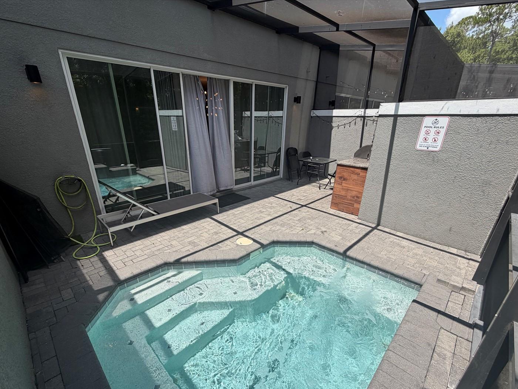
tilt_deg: -23.8
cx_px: 249
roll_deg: -0.4
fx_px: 239
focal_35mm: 16
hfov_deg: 94.4
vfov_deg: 77.7
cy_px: 221
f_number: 2.2
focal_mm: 2.22
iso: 32
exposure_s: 1/770
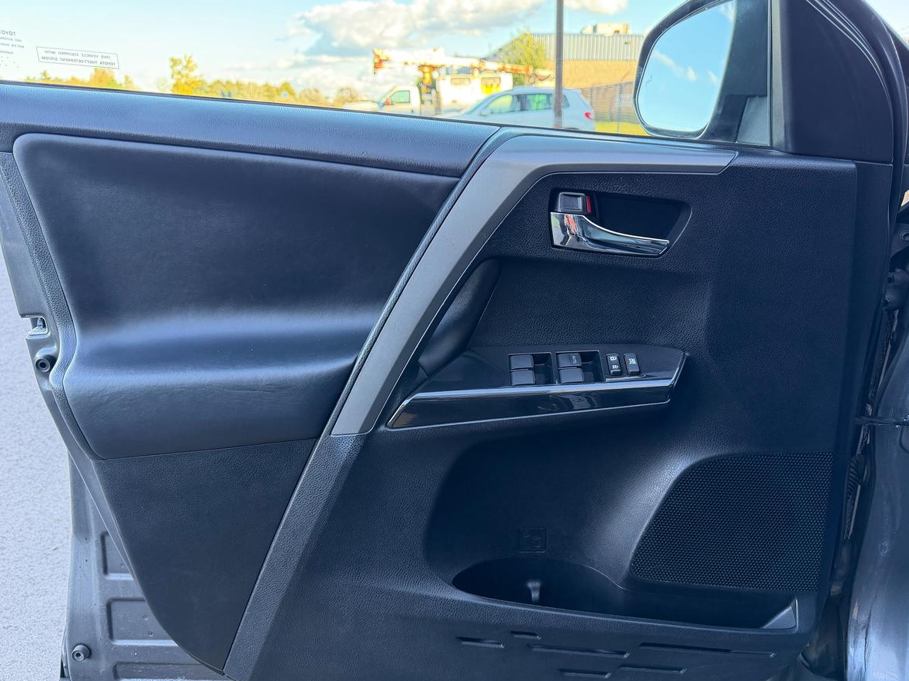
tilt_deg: -19.6
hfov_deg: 67.3
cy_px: 353
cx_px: 476
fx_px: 683
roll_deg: -0.2
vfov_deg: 53.0
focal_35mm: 26
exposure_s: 1/129
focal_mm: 6.76
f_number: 1.78
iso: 200
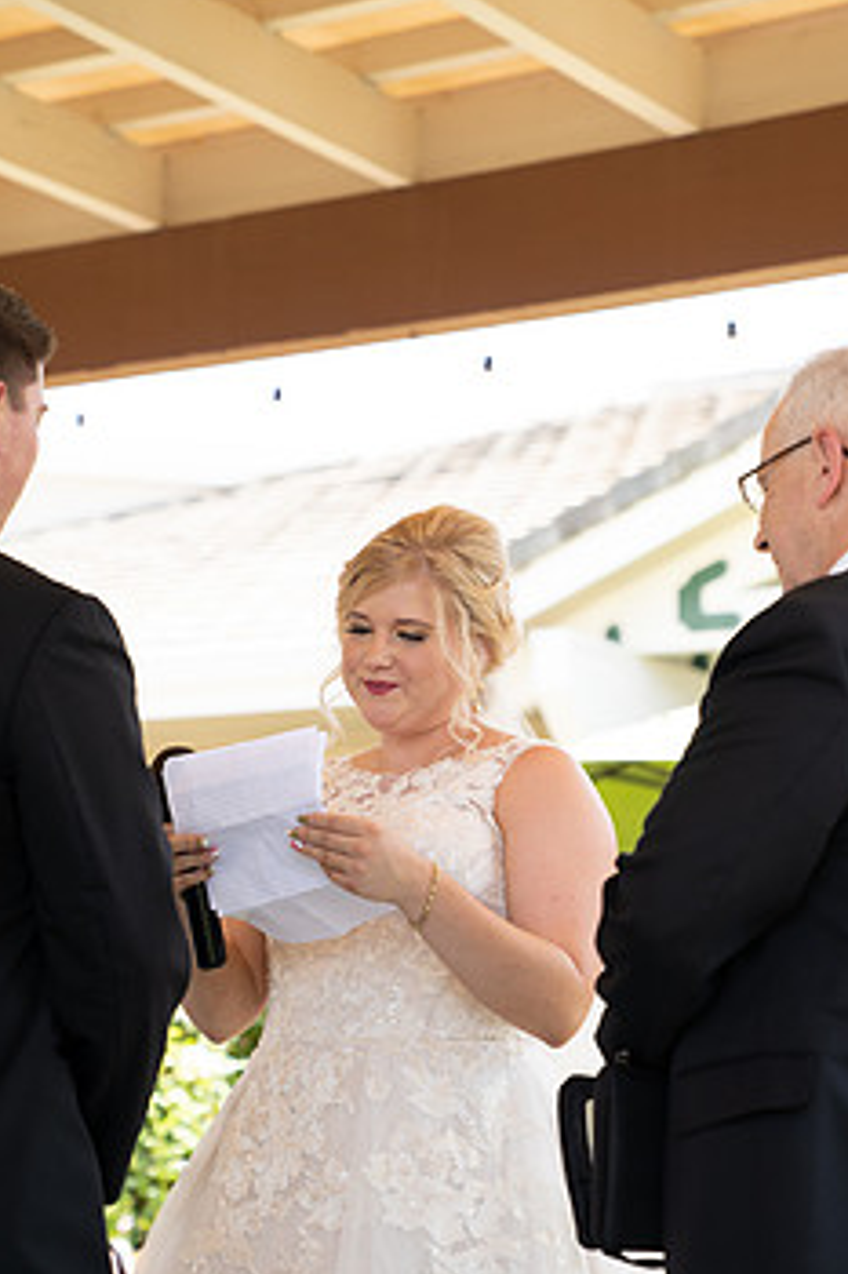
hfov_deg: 15.2
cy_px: 739
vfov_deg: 22.6
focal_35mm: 90
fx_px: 3183
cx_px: 393
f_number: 3.2
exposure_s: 1/100
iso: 100
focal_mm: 70
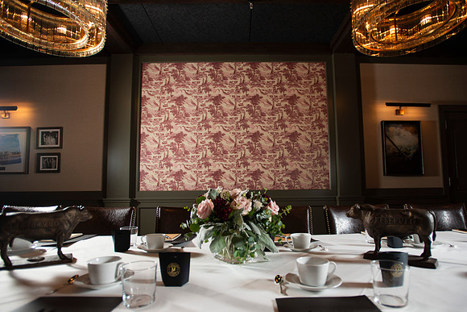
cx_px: 244
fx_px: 248
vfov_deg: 64.1
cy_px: 174
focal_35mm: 19
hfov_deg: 86.5
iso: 200
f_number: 2.8
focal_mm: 17
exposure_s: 1/250
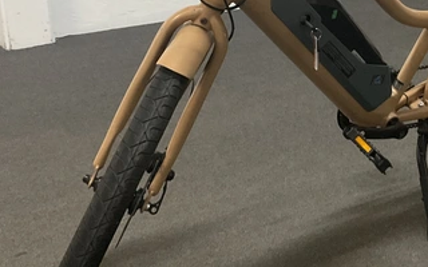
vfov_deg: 17.8
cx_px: 282
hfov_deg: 28.4
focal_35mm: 72
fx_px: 840
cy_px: 23
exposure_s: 1/60
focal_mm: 3
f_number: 1.8
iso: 250
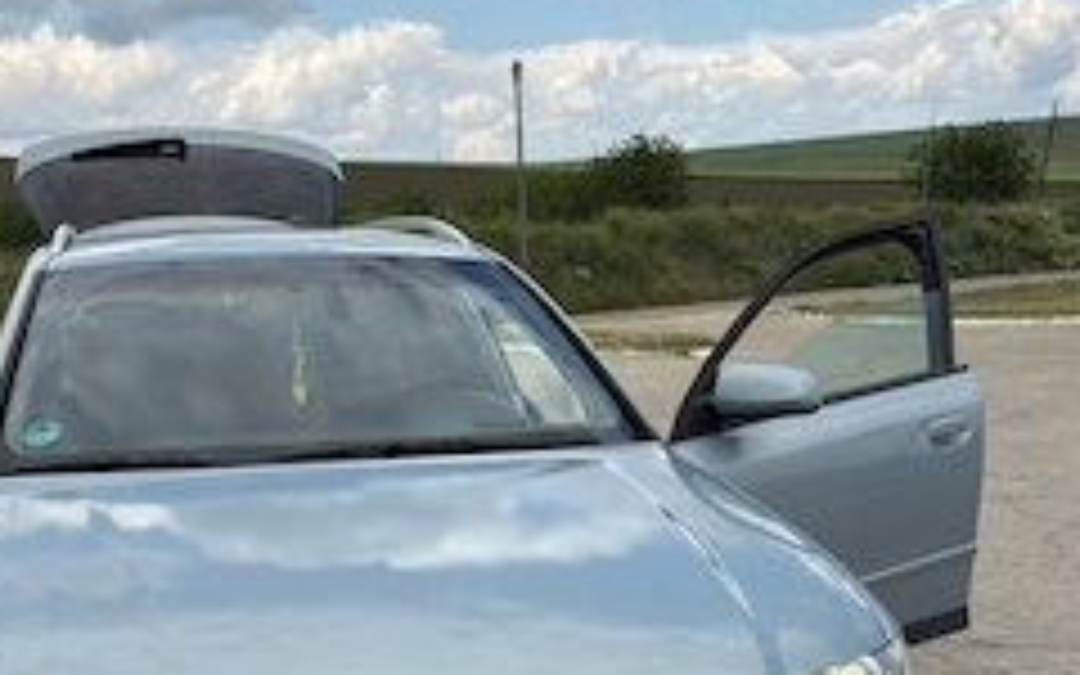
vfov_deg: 26.1
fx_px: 1354
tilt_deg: -19.1
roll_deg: +2.7
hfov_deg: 43.3
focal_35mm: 46
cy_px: 724
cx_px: 428
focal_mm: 5.96
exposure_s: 1/2747
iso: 50
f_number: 1.6
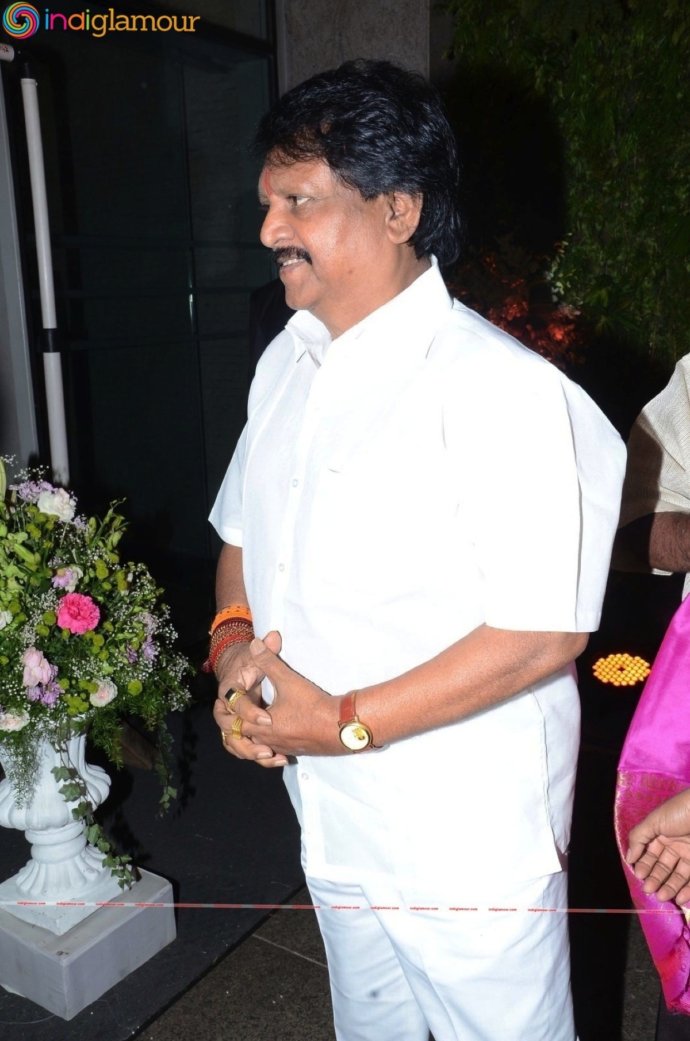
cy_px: 520
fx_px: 909
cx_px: 345
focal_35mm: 32
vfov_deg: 59.6
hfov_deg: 41.6
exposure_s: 1/125
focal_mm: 21
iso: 500
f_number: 9
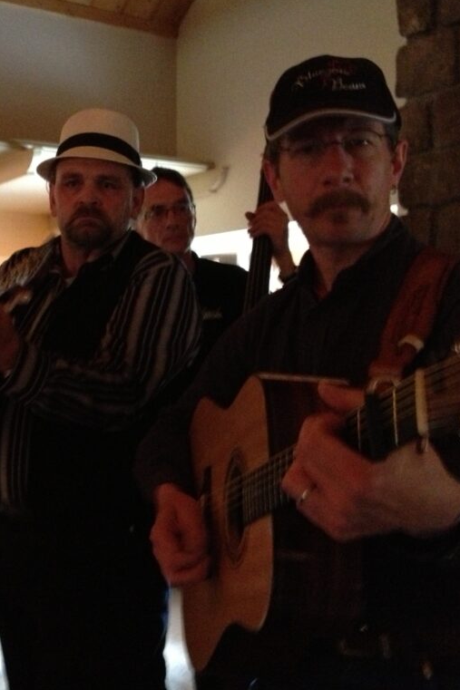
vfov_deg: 40.4
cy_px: 343
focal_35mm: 49
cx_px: 85
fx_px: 940
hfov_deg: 26.9
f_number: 2.4
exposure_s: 1/15
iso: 800
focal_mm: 4.28
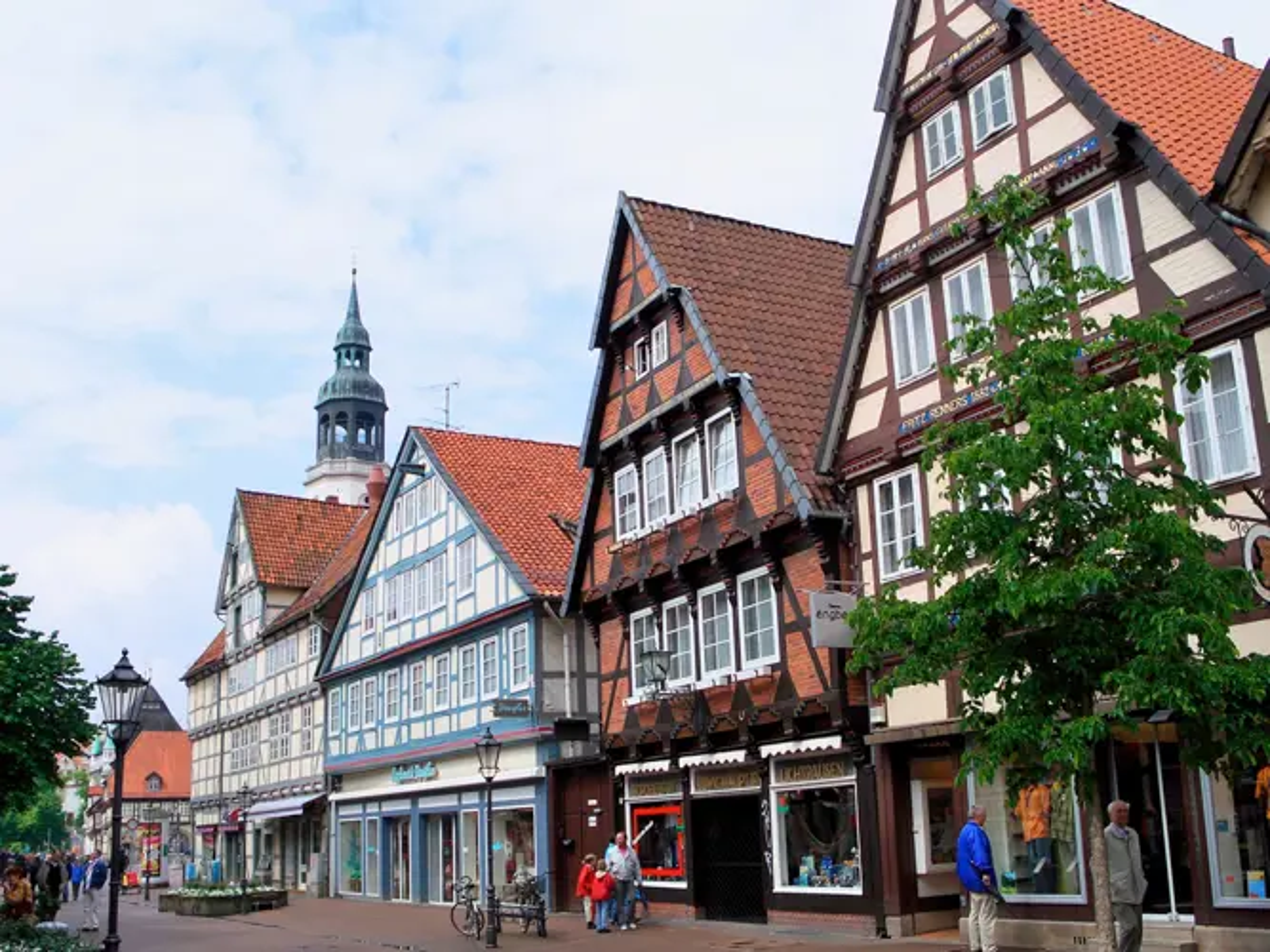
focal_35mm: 36
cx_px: 635
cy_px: 476
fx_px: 1321
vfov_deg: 39.6
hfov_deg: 51.4
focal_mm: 7.81
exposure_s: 1/640
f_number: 4.6
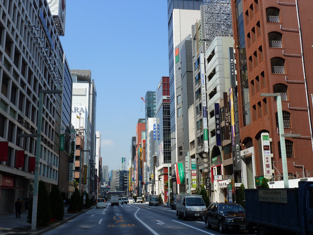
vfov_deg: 36.0
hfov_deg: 46.8
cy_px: 118
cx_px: 156
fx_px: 362
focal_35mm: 40
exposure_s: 1/400
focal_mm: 6.5
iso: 80
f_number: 4.5
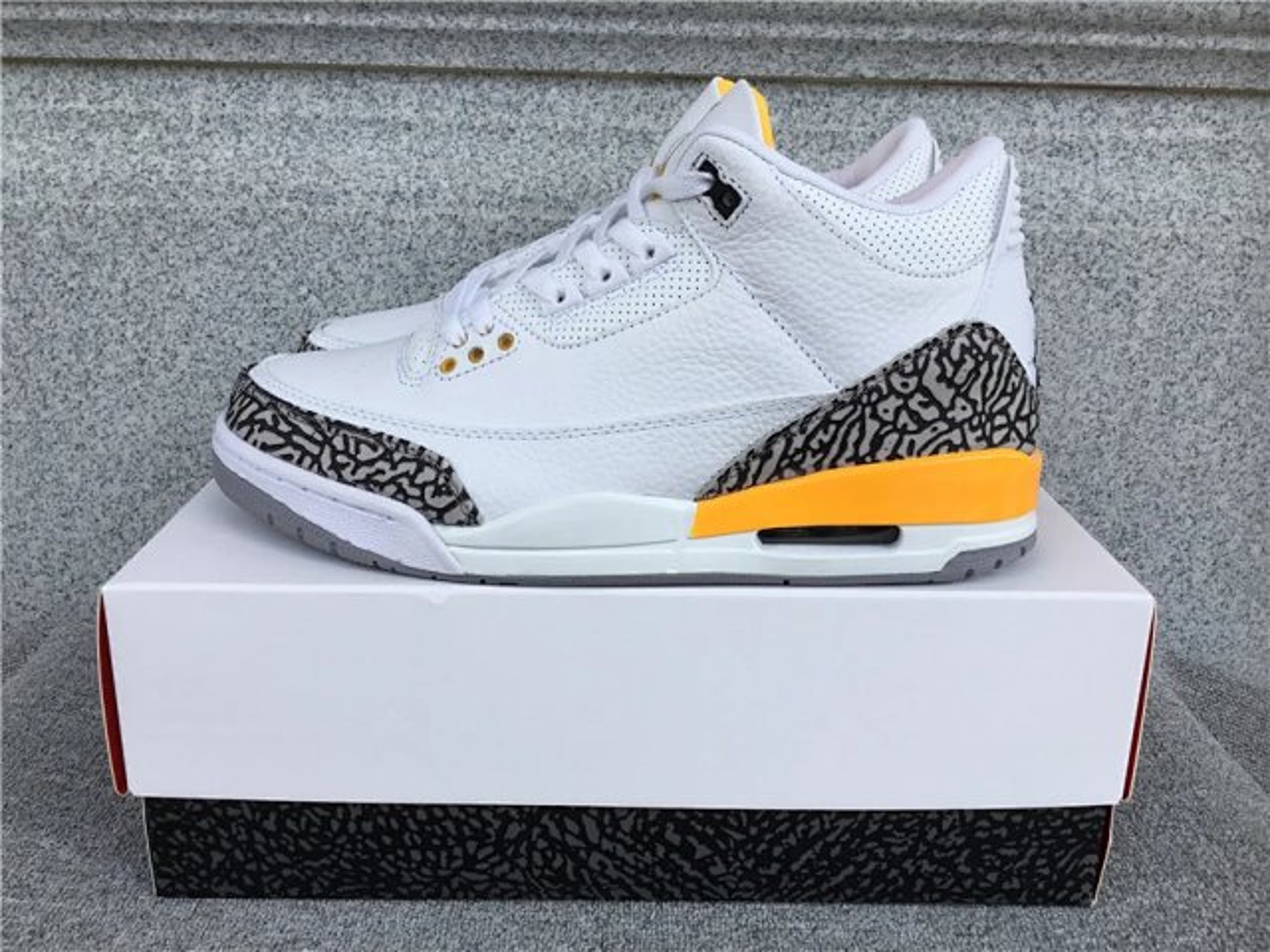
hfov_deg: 58.4
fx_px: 1137
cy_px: 476
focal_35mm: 31
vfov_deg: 45.4
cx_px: 635
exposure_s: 1/522
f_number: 2.4
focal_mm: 3.3
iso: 25
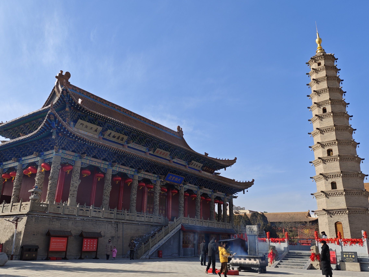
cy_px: 129
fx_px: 320
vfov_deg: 46.8
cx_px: 182
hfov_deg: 60.0
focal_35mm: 30
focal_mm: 6.55
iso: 50
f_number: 1.6
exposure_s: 1/3333
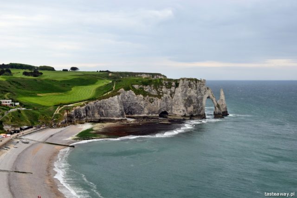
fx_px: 495
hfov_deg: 33.4
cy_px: 99
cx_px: 148
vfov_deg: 22.6
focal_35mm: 60
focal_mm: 40
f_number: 8
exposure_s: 1/250
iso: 250
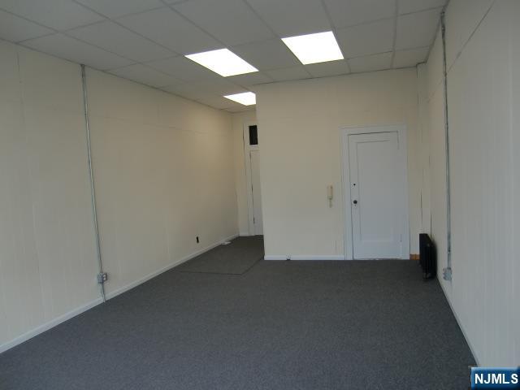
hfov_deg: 71.6
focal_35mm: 24
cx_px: 260
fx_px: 361
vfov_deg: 56.8
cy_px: 195
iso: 64
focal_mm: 4.3
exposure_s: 1/80
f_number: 3.2
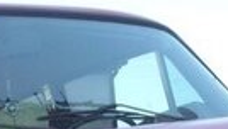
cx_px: -114
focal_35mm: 166
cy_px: 391
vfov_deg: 6.7
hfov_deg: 12.3
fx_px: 1006
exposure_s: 1/204
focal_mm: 2.93
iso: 40
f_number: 2.4
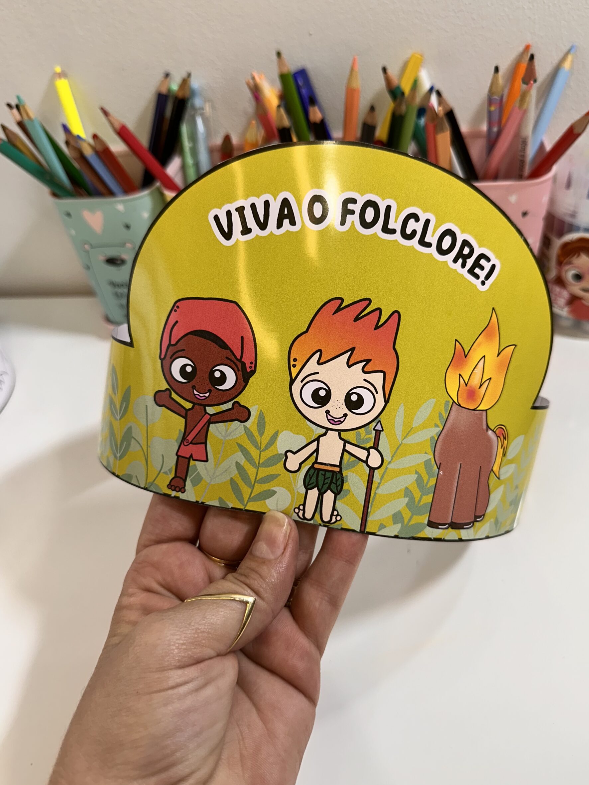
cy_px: 380
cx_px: 314
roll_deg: +7.1
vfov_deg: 67.3
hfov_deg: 53.0
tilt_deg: -41.1
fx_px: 590
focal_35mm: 26
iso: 64
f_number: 1.78
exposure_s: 1/120
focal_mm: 6.86
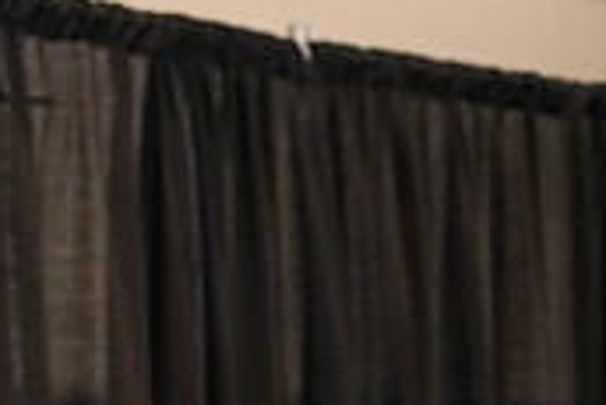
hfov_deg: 7.5
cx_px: 976
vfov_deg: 5.1
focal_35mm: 269
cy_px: 548
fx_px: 4532
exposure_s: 1/200
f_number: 5
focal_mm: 80
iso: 2500
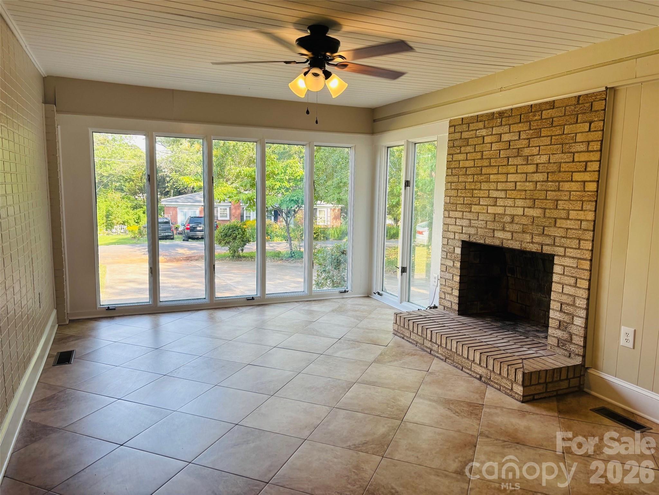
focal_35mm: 26
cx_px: 330
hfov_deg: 67.3
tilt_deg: -7.5
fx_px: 495
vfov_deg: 53.1
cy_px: 248
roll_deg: -1.6
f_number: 1.6
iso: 32
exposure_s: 1/120
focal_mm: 5.96
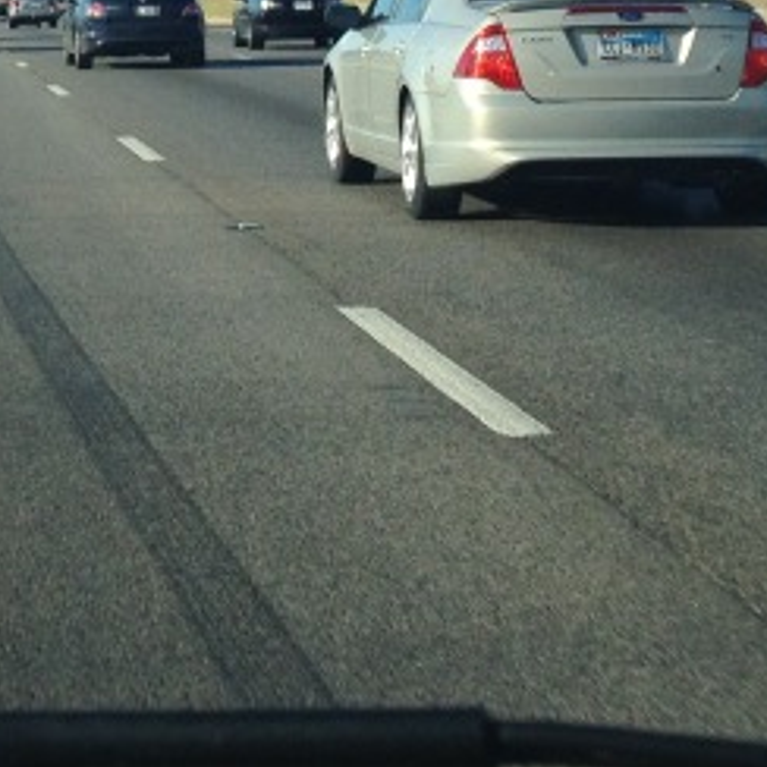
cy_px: -283
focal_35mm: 130
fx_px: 3259
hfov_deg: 13.3
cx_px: 35
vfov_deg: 12.9
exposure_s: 1/986
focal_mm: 4.28
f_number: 2.4
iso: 50
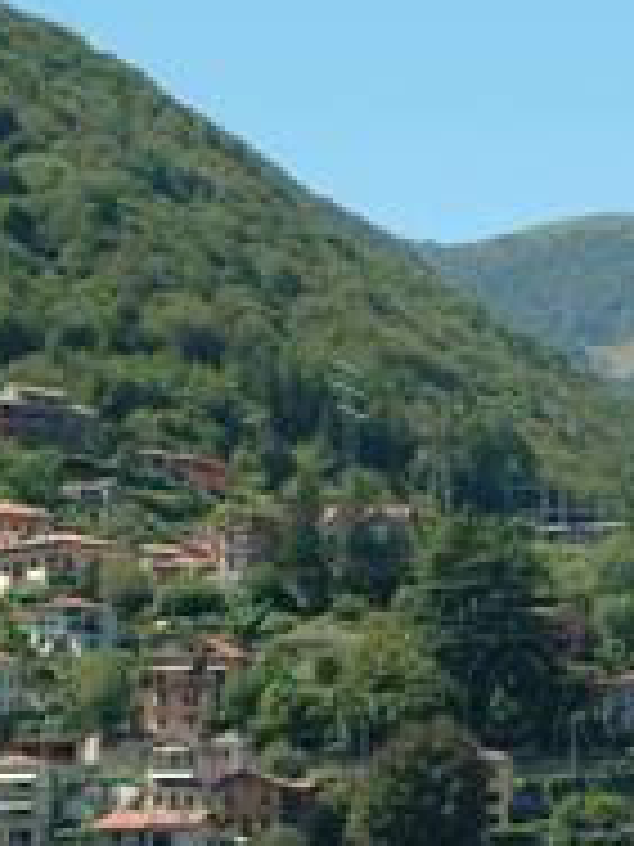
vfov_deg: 10.3
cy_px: 695
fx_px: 4669
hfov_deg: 7.7
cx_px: 778
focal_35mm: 191
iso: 100
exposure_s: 1/180
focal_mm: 53
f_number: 6.7
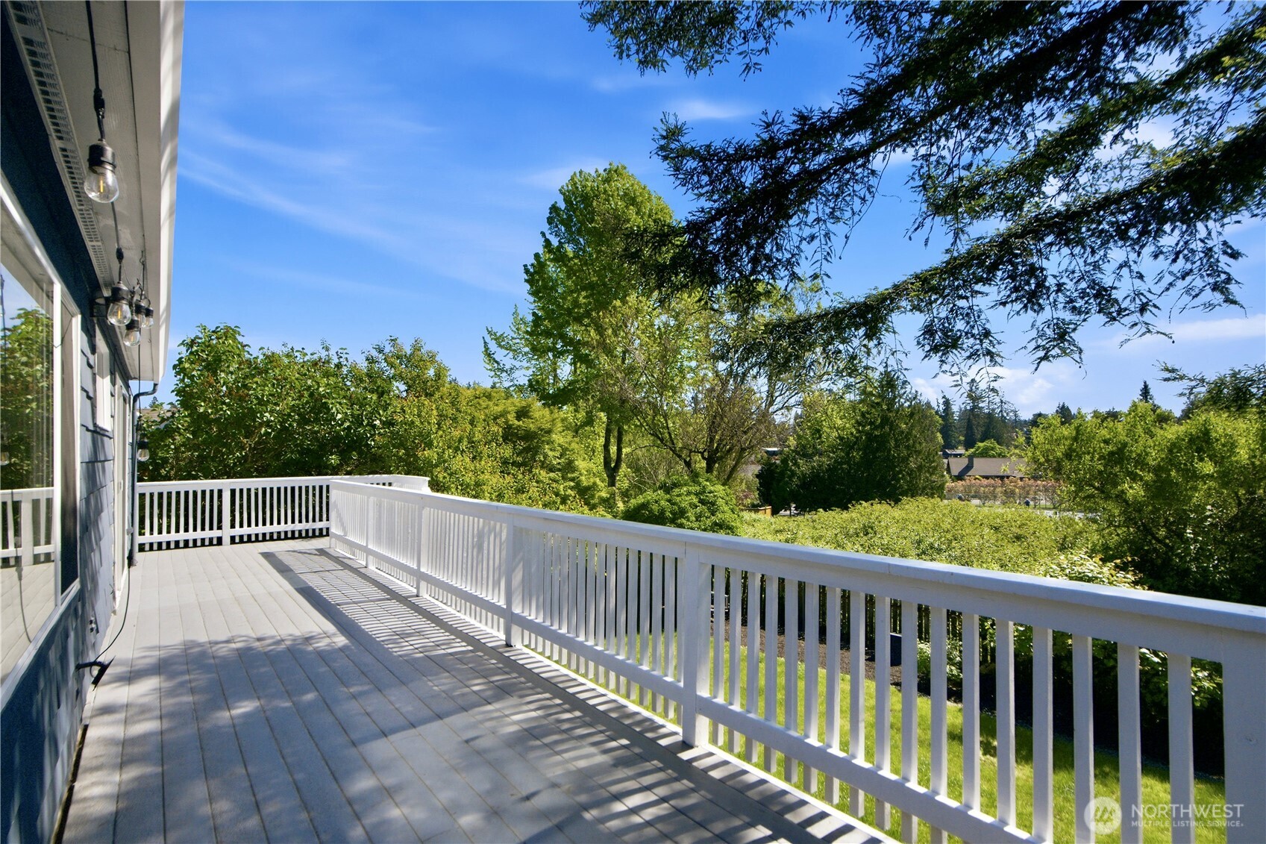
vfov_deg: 70.4
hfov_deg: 93.3
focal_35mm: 17
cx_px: 633
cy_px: 422
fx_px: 598
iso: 400
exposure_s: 1/320
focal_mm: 17
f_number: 9
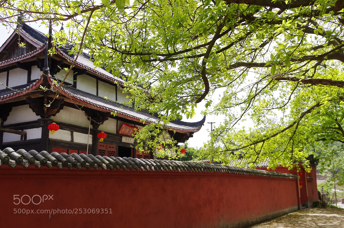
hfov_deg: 49.7
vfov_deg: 34.0
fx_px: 372
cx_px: 172
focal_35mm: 39
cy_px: 114
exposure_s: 1/323
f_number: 4.5
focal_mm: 26
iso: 100
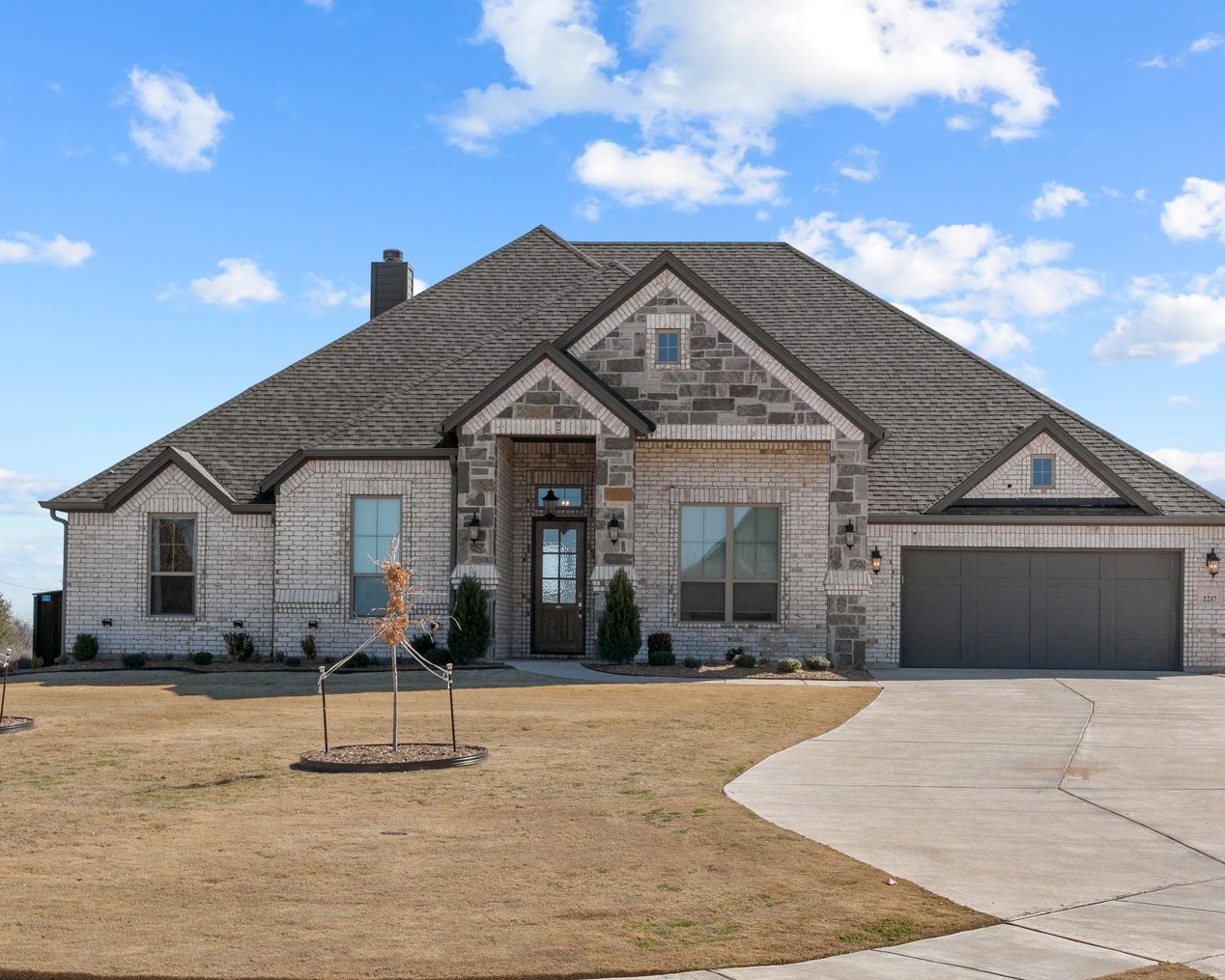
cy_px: 627
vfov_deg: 30.1
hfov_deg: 37.3
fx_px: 1813
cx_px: 598
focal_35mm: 50
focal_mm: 33
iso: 200
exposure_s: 1/640
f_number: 8
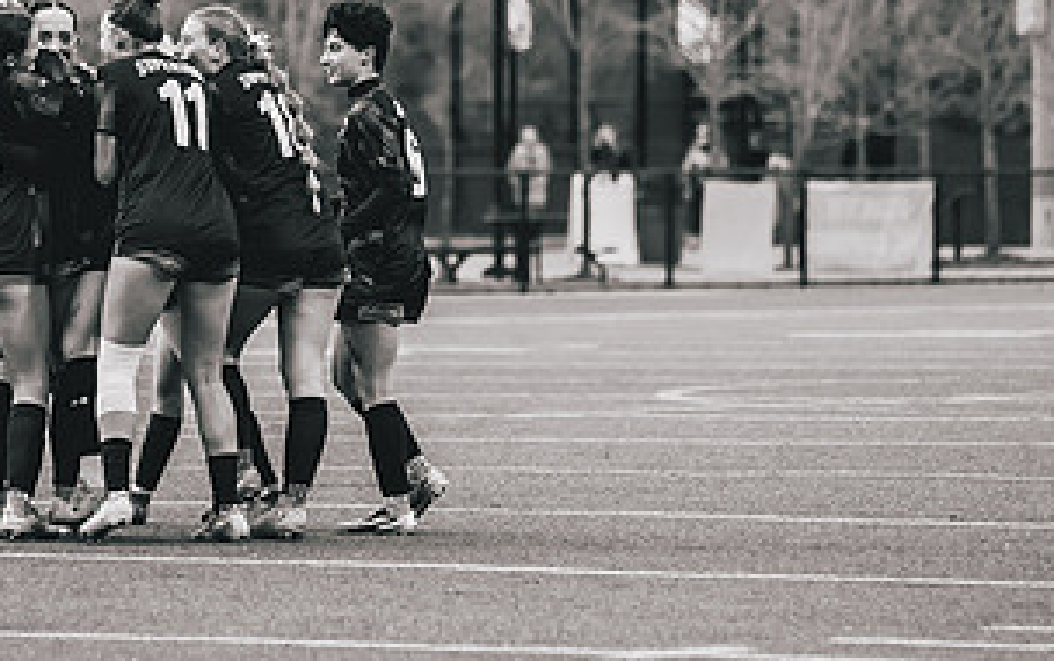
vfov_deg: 3.2
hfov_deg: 5.1
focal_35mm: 410
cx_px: 249
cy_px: 218
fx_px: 11788
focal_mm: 150
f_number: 2.8
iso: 400
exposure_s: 1/1000
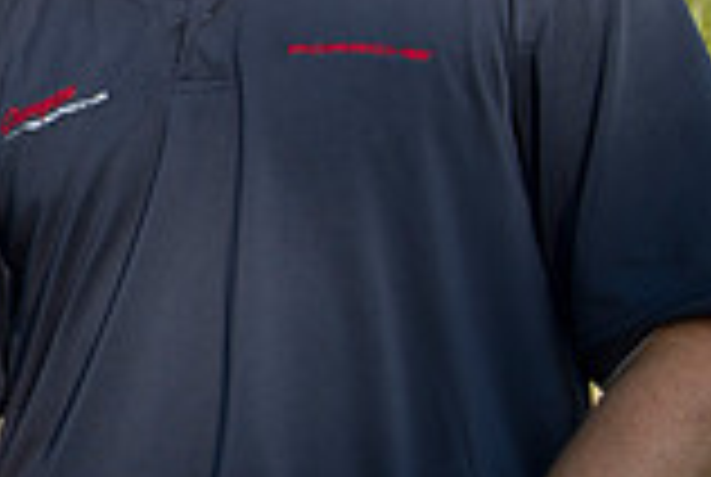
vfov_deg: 9.9
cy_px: 68
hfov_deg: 13.8
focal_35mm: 139
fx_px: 2750
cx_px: -356
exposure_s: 1/125
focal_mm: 38
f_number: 5.6
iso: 100
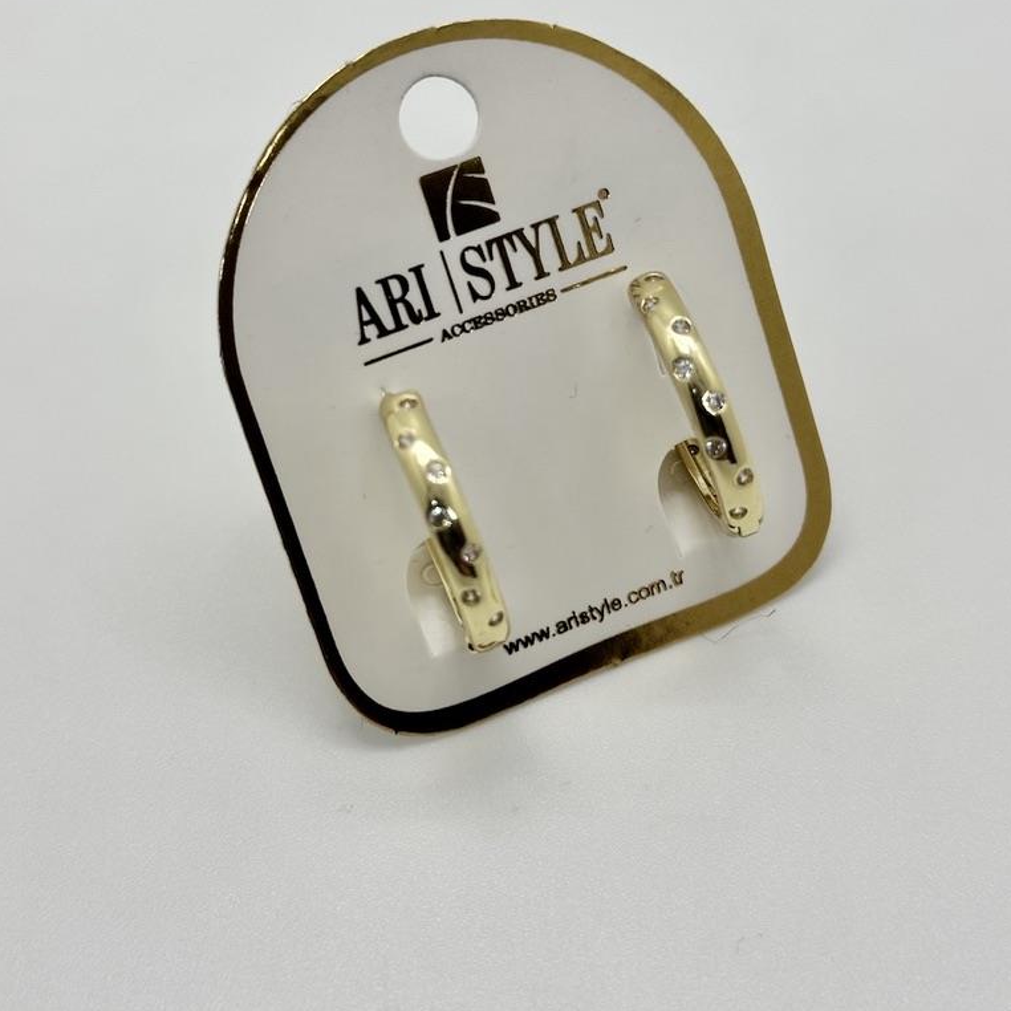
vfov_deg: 30.0
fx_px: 1883
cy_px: 409
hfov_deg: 30.0
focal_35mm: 57
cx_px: 506
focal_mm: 6.86
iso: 50
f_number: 1.78
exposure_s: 1/228
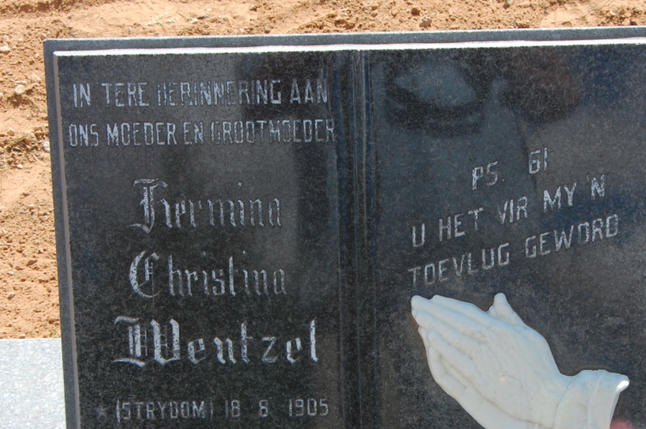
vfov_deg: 13.6
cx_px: 378
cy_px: 256
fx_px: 1803
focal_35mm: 101
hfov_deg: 20.3
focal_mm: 55
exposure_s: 1/80
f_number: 18
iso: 400
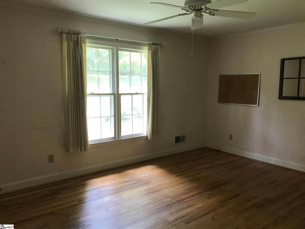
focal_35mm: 28
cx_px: 152
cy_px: 114
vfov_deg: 49.7
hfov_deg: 63.4
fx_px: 247
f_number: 1.8
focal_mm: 3.99
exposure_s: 1/30
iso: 25
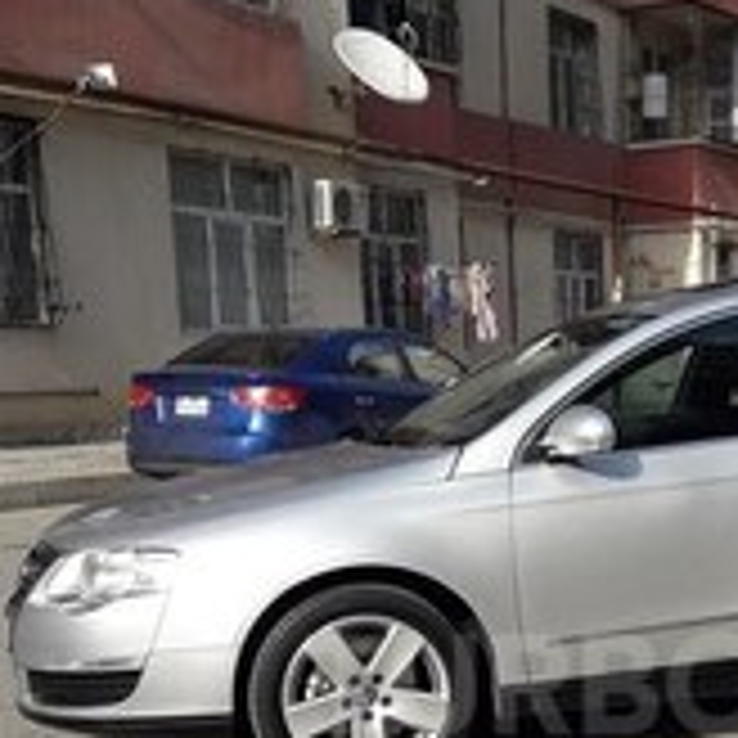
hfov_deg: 22.5
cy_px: 684
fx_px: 1809
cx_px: 652
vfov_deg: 22.4
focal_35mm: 75
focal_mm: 3.7
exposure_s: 1/1127
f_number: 1.9
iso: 40
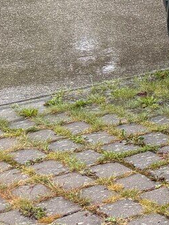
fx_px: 904
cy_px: -36
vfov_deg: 13.8
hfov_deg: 8.0
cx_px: 612
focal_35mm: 139
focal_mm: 6.76
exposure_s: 1/695
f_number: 1.78
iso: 100
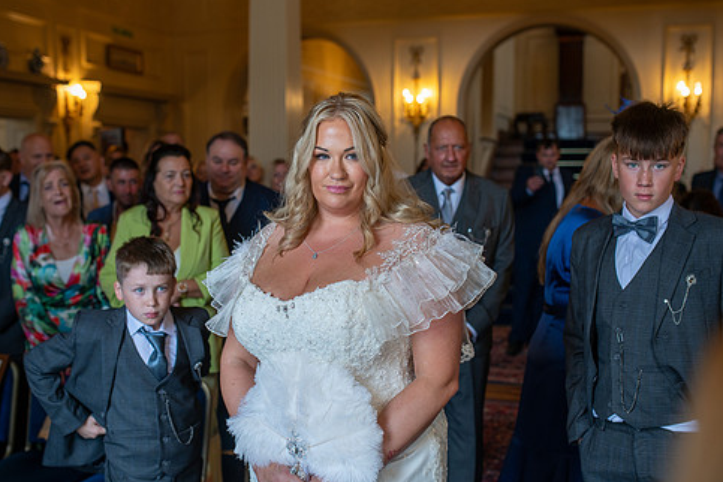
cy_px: 234
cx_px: 335
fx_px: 843
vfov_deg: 31.9
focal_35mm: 42
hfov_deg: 46.4
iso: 250
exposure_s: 1/200
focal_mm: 35
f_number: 2.5
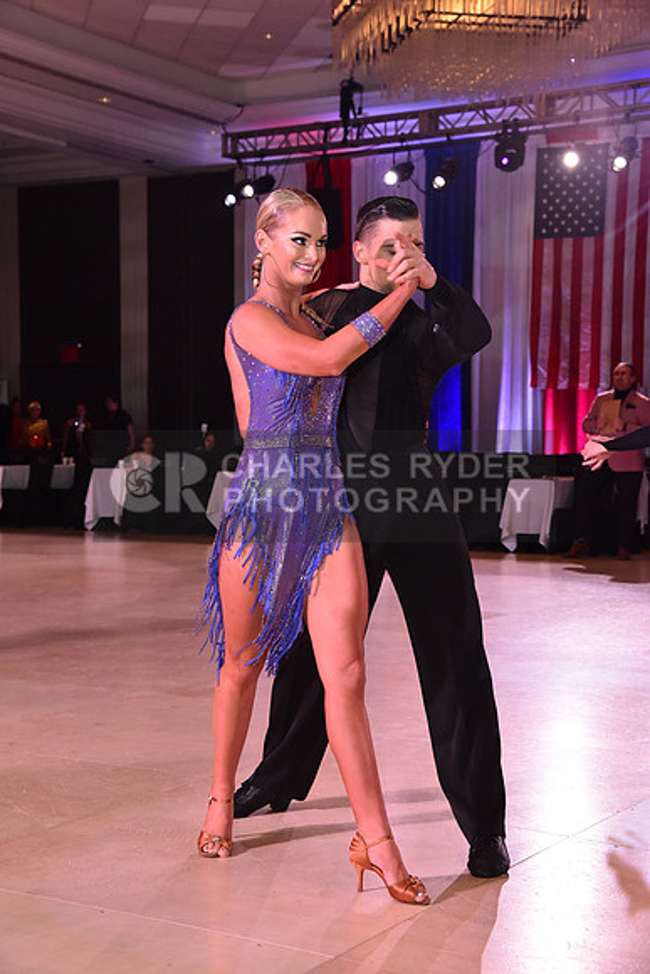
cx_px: 325
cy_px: 487
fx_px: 1570
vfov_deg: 34.5
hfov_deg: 23.4
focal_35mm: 58
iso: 2500
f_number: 7.1
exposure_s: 1/320
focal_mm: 58
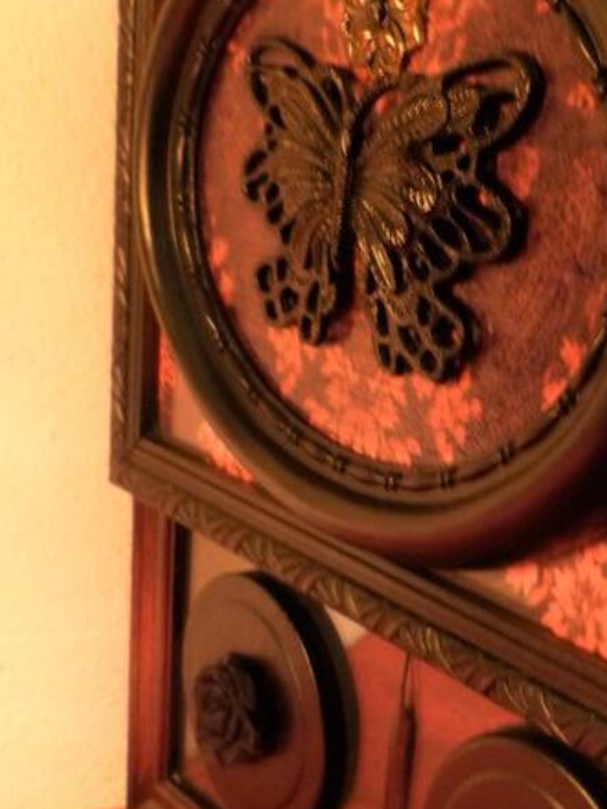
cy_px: 500
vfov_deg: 33.6
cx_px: 556
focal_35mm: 57
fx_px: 1332
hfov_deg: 24.8
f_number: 2.8
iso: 400
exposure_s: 1/5
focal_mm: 4.5
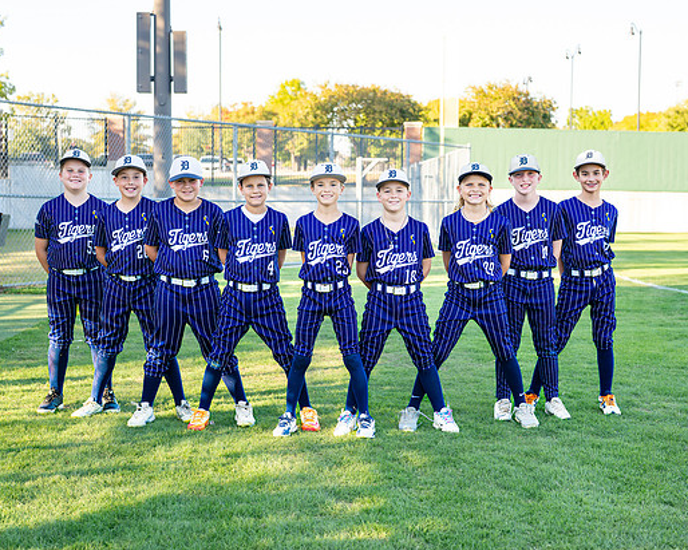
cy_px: 286
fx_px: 1262
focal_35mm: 62
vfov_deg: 24.6
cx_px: 347
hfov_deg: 30.5
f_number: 3.5
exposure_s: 1/400
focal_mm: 50
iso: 250
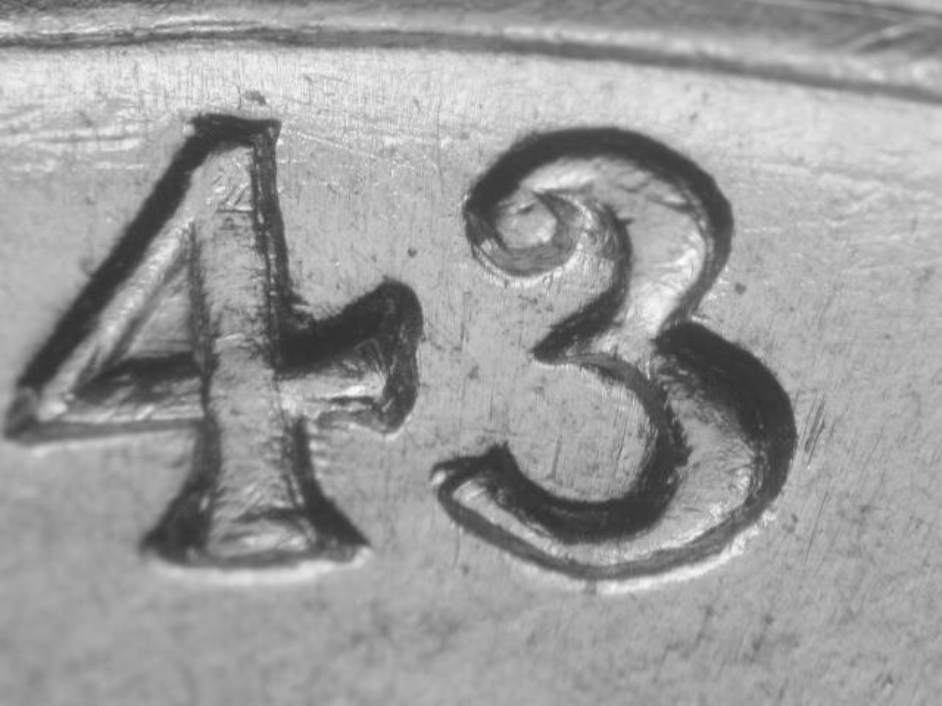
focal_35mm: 140
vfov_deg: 10.6
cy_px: 353
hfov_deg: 14.1
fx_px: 3810
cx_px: 471
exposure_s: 1/18.4
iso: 100
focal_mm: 29.1
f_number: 4.8
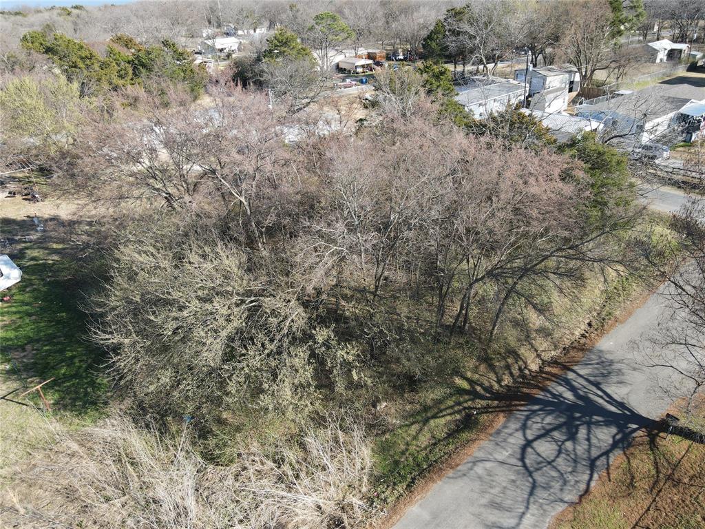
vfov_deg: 56.8
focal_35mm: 24
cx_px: 352
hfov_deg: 71.6
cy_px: 264
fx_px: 489
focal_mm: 4.5
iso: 100
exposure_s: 1/200
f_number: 2.8
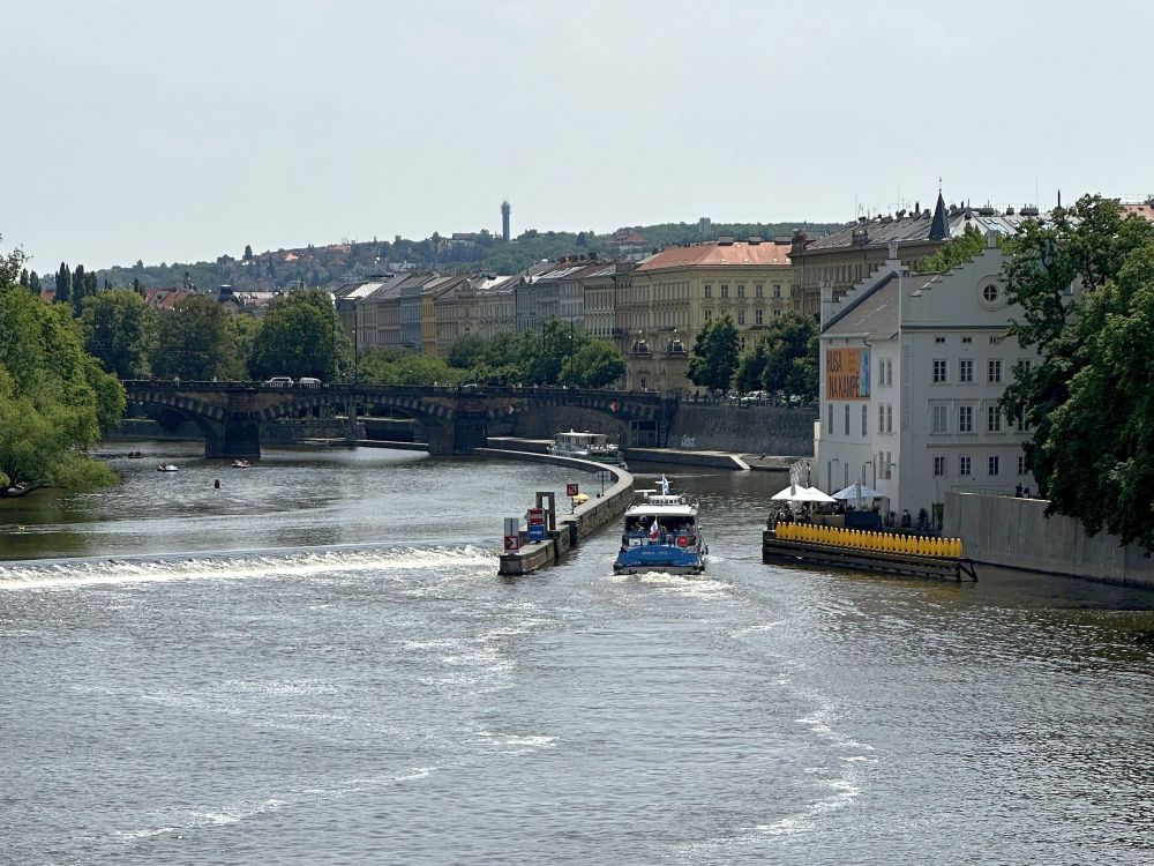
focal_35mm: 77
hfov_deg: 25.3
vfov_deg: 19.1
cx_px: 577
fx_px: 2567
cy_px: 433
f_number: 2.8
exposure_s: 1/986
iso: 32
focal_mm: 9
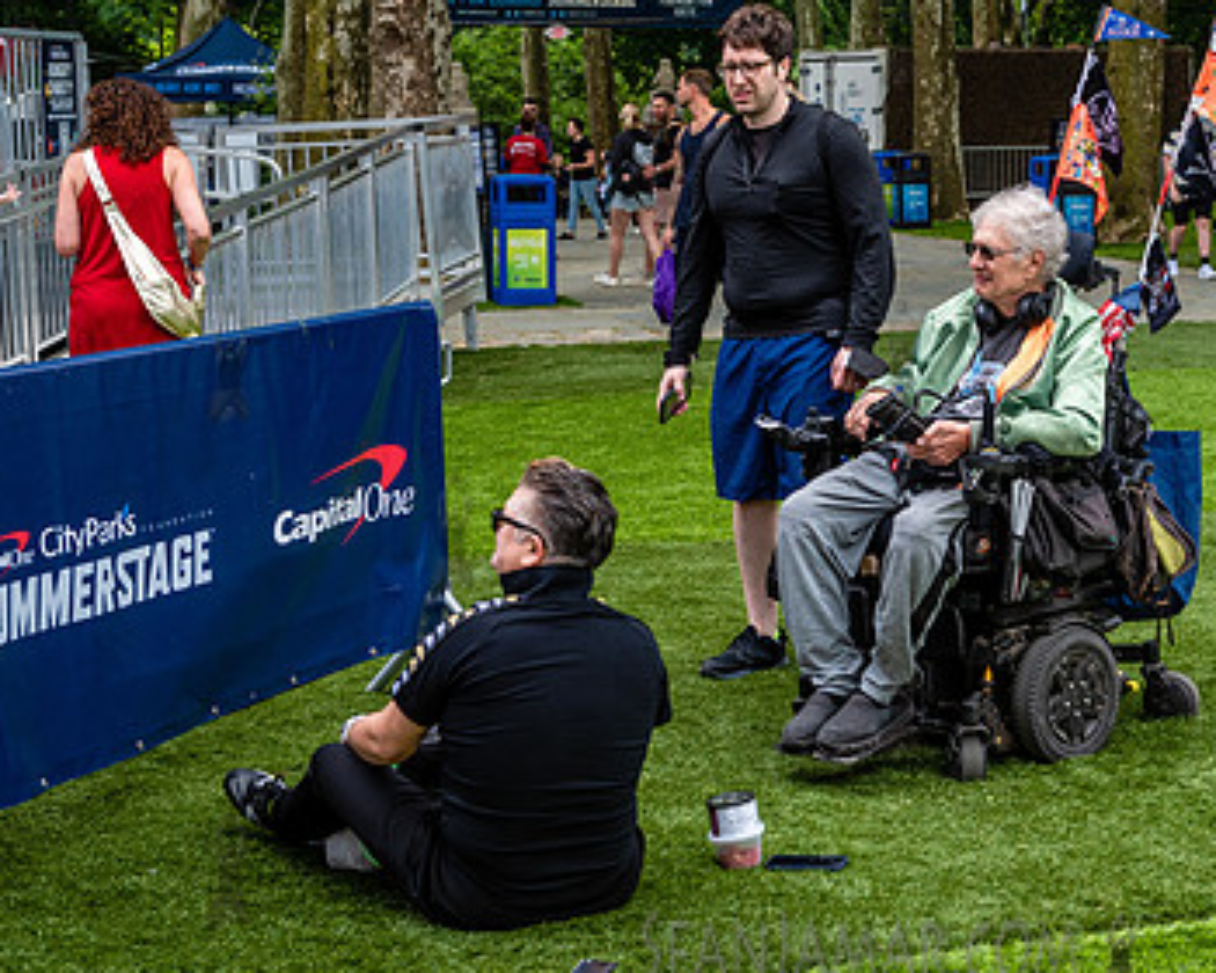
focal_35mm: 70
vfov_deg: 21.8
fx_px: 2519
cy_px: 360
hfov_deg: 26.8
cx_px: 900
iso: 500
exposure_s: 1/400
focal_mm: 45
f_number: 4
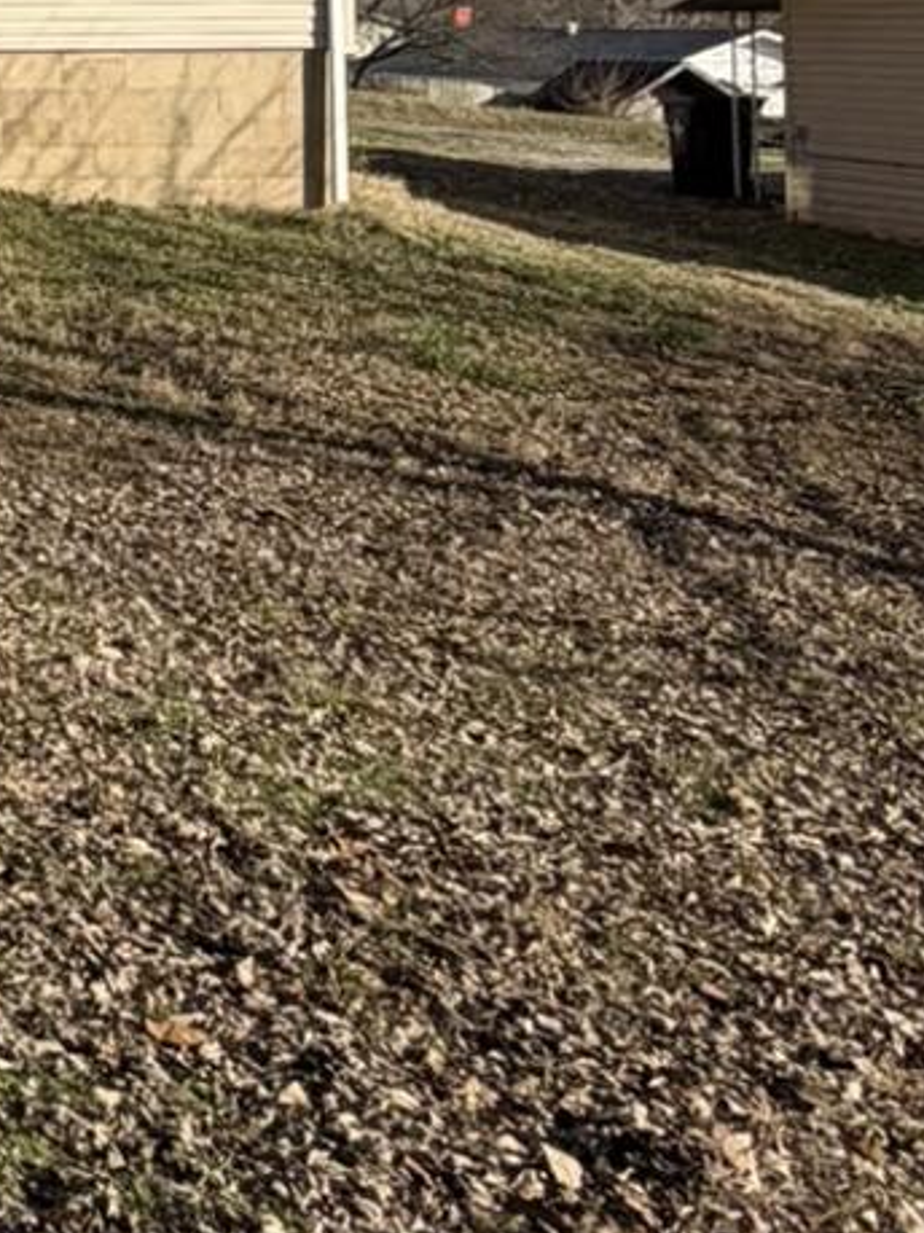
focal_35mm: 61
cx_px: -905
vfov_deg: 29.2
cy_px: -54
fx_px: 2172
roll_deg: +0.3
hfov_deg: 17.5
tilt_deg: +2.8
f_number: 2.2
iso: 32
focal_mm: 2.22
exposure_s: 1/770
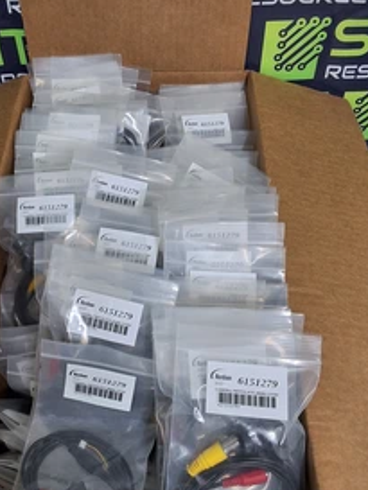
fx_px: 581
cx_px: 133
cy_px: 244
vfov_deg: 45.8
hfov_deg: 34.9
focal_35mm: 41
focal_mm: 2.91
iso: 125
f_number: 1.9
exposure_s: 1/40
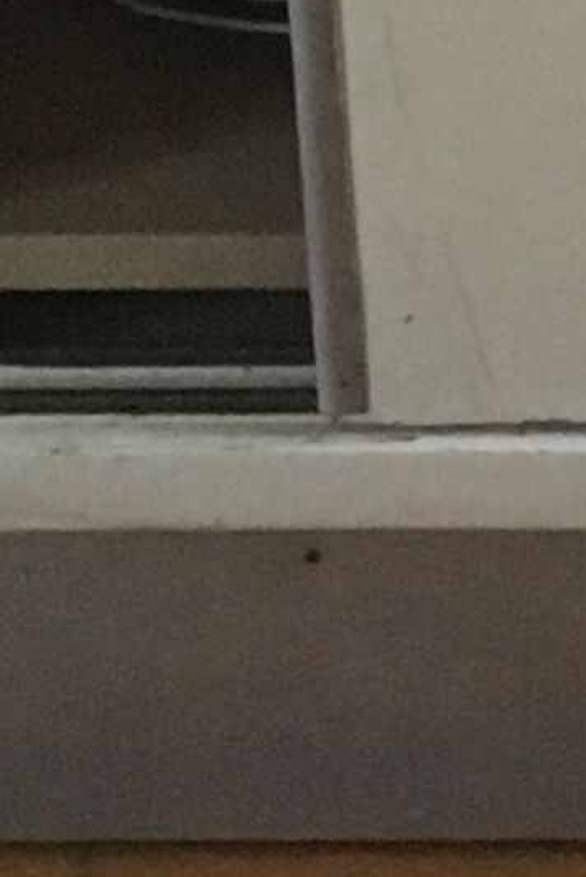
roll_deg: +1.3
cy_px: -1361
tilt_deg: -17.4
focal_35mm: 228
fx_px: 5559
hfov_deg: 5.8
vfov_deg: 8.2
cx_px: 1422
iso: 200
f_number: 2.2
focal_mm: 4.15
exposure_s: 1/20
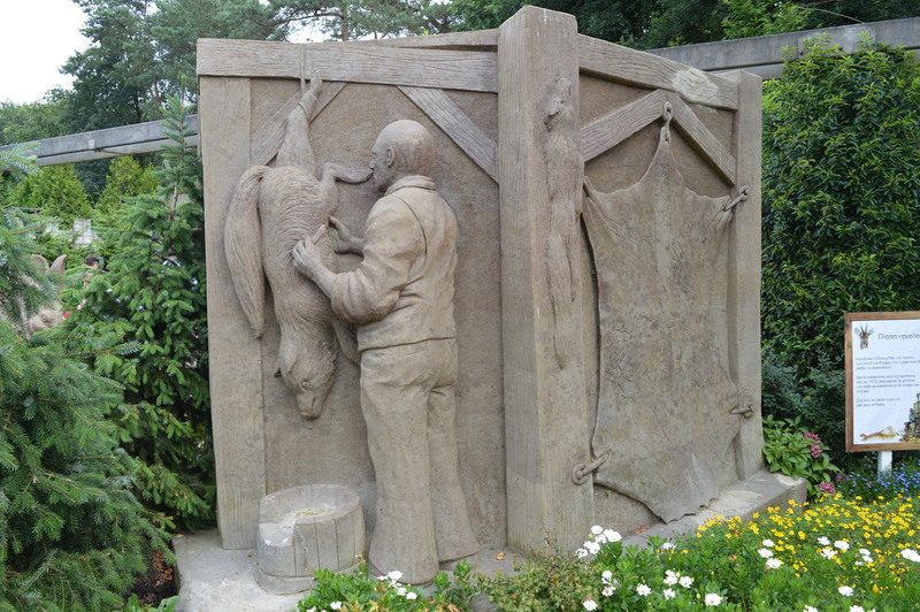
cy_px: 306
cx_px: 460
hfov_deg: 59.5
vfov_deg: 41.6
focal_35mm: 32
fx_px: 804
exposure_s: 1/125
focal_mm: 21
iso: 200
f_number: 8
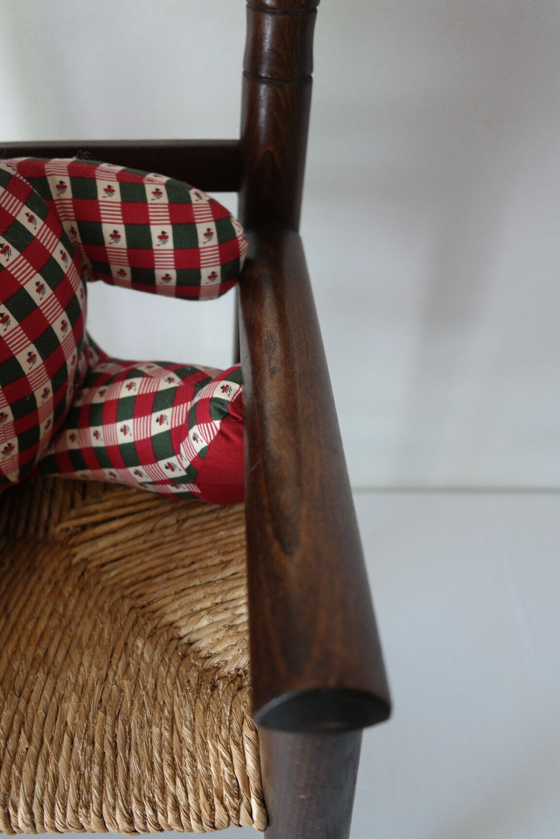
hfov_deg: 40.0
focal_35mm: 33
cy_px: 420
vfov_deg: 57.2
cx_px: 280
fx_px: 770
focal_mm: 22
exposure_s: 1/40
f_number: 3.5
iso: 400
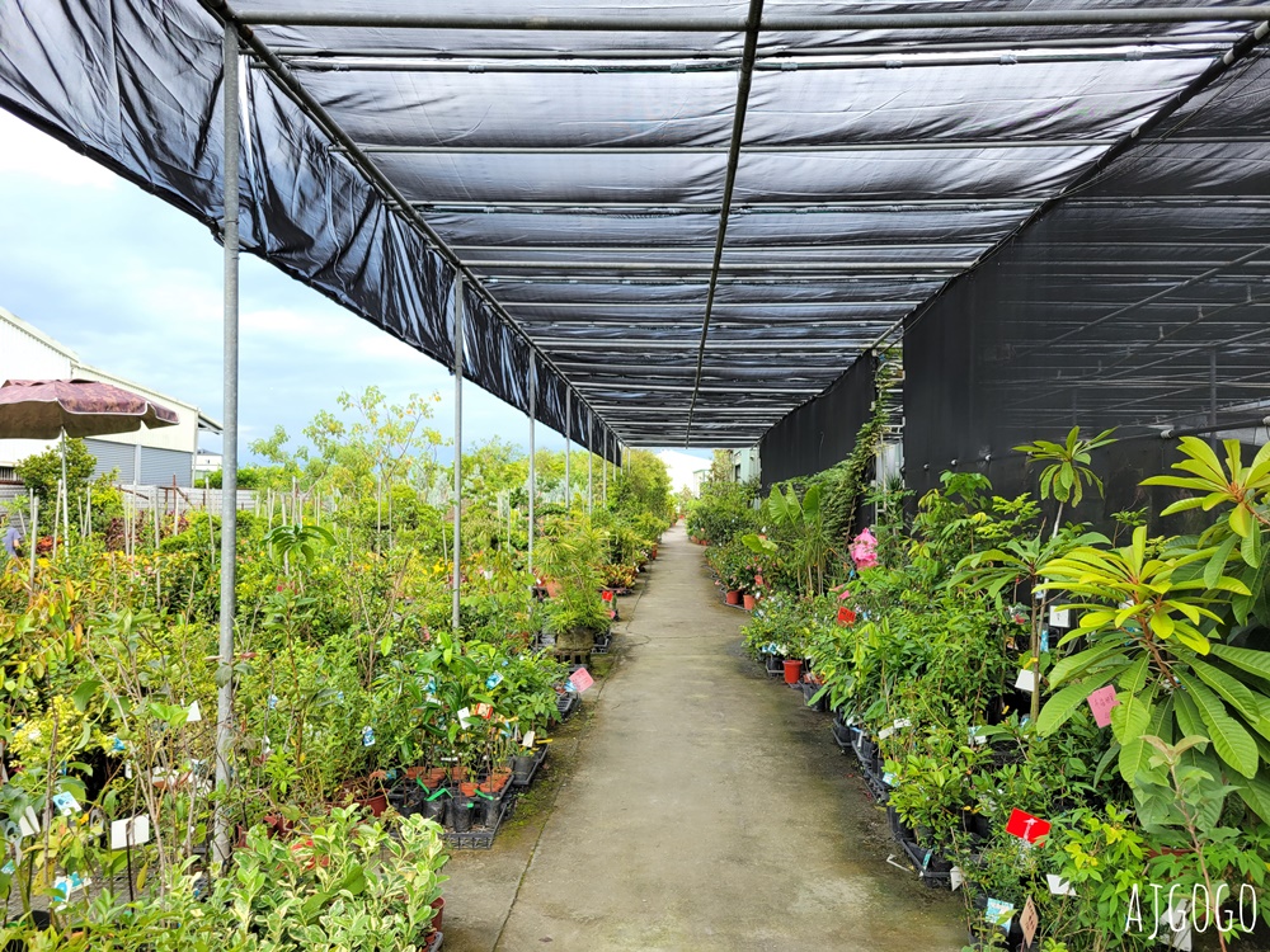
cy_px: 476
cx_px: 635
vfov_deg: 53.1
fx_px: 954
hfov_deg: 67.3
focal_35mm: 26
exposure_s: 1/579
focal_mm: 5.4
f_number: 1.8
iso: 40
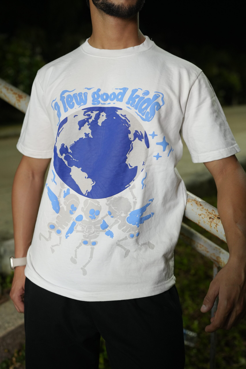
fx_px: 359
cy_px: 184
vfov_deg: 54.4
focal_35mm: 35
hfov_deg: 37.9
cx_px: 123
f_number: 2.2
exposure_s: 1/160
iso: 1250
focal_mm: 35
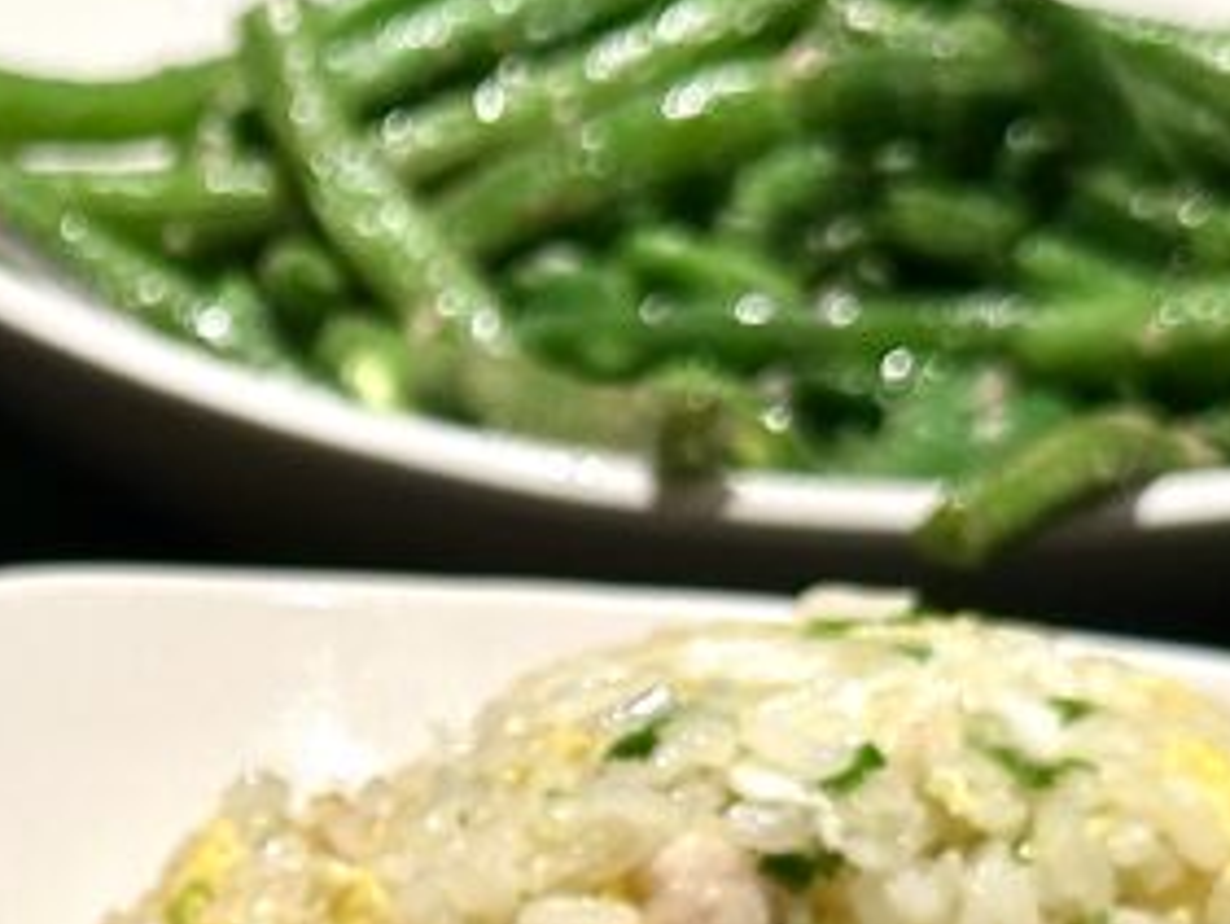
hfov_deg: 11.0
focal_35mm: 175
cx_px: -398
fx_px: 6221
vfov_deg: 8.3
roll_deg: -0.5
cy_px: 1520
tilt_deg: -30.0
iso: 80
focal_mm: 6.86
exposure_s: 1/60
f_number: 1.78
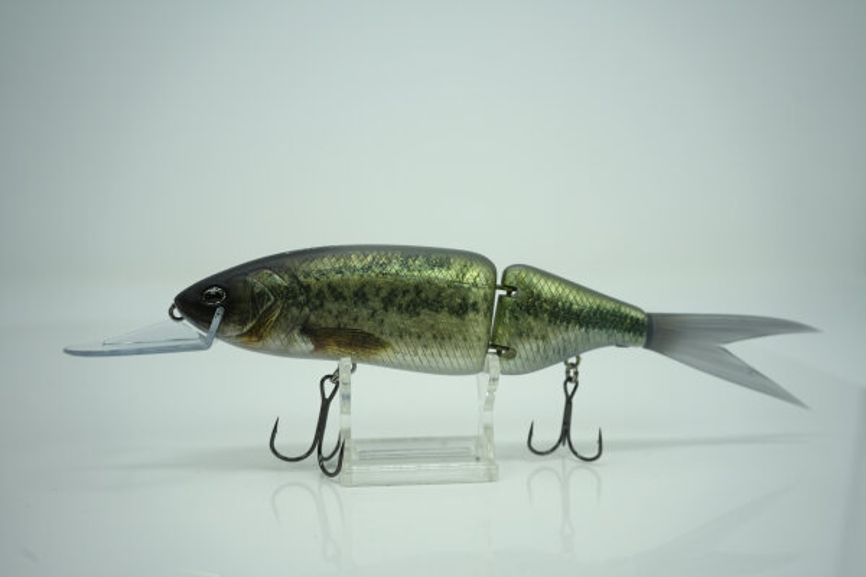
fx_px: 842
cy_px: 288
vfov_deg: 37.9
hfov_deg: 54.4
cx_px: 433
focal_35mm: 35
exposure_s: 1/250
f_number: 5.6
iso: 200
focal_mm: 35
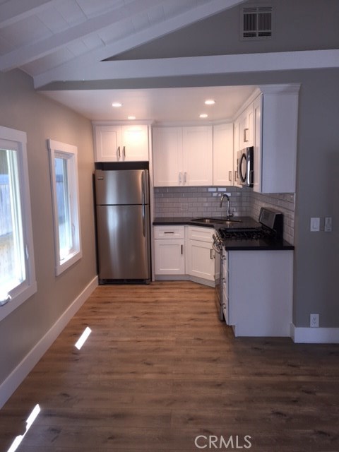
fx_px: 379
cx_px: 170
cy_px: 226
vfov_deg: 61.7
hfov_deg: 48.2
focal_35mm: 29
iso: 32
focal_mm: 4.15
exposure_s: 1/30
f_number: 2.2
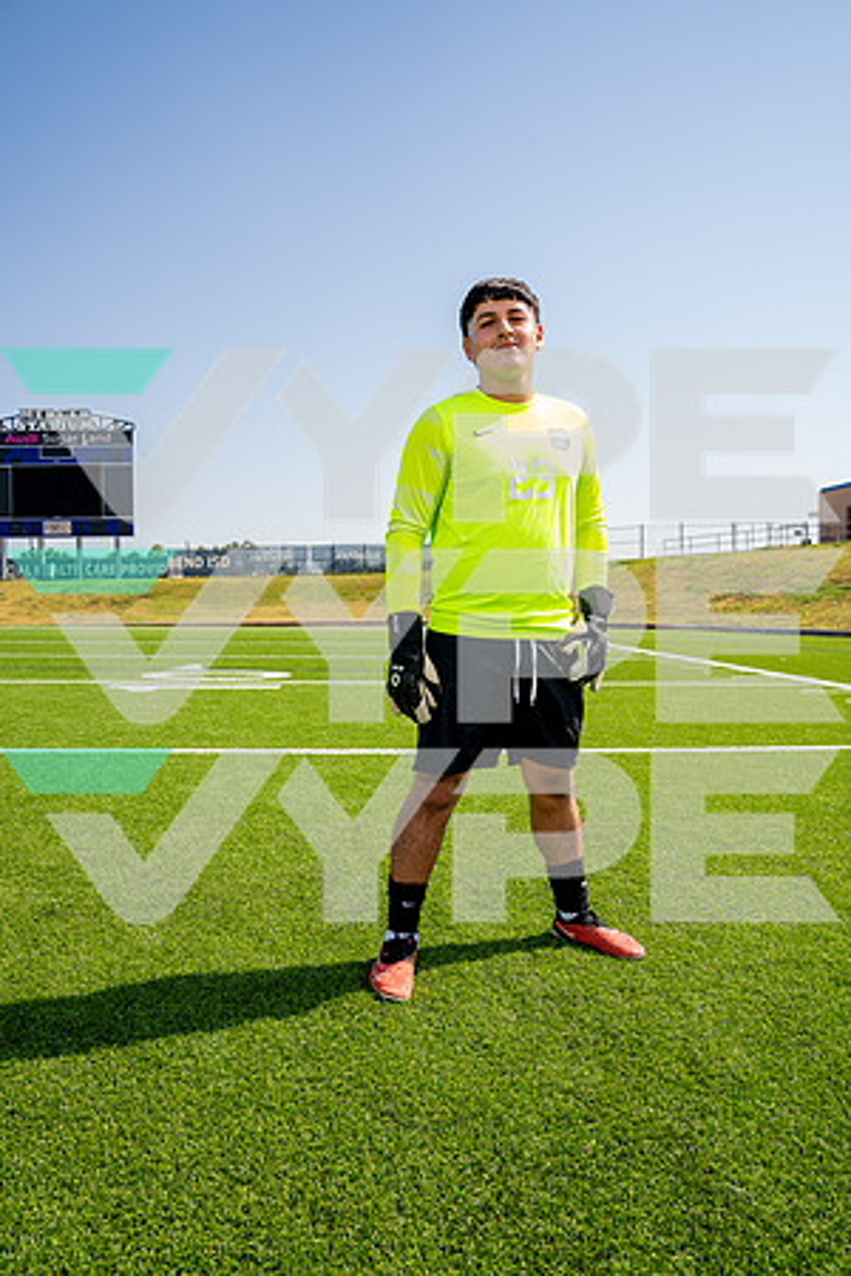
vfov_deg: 73.7
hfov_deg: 53.1
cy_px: 638
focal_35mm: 24
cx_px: 426
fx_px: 851
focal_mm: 24
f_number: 7.1
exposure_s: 1/125
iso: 50
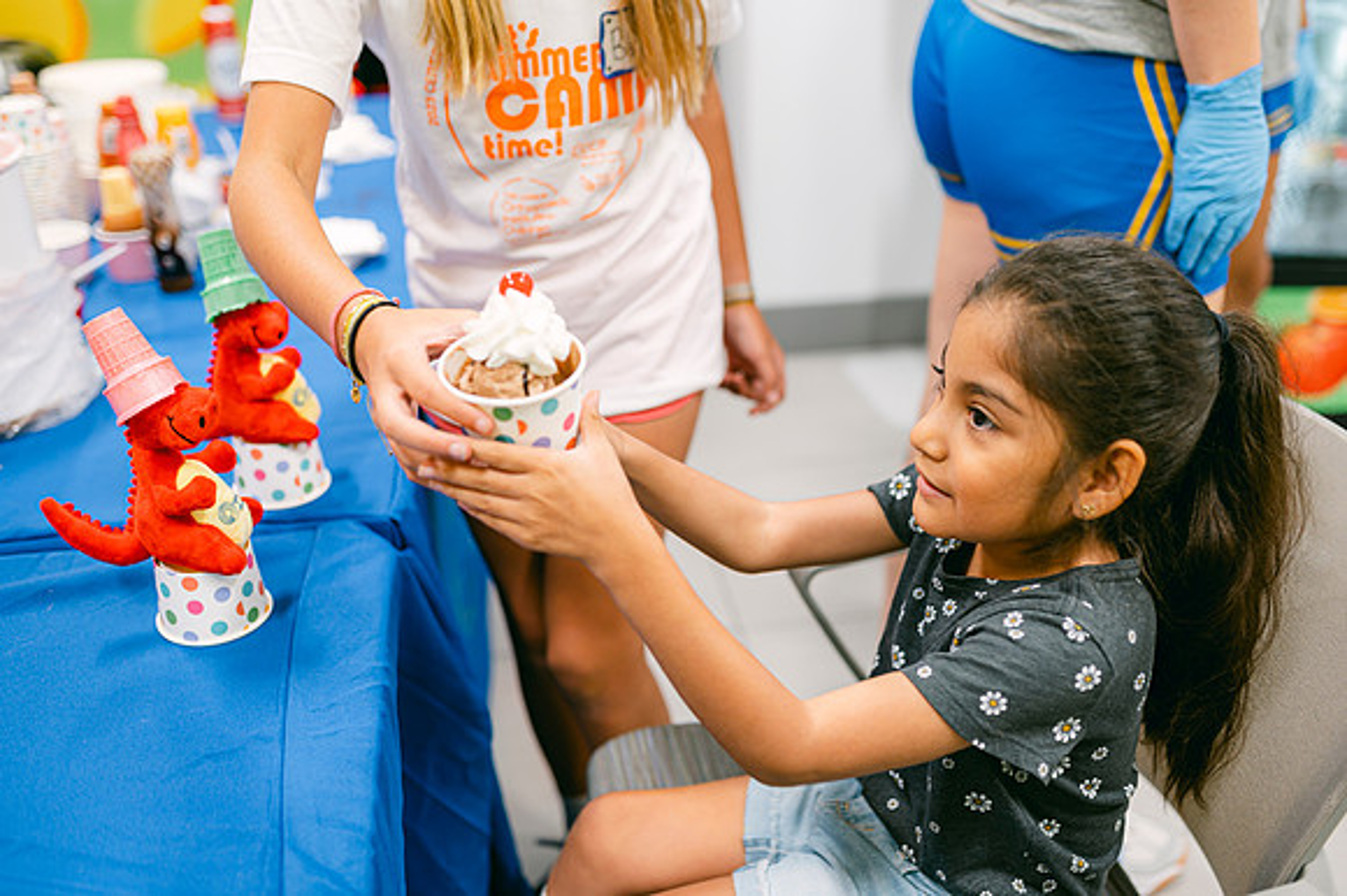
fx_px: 1309
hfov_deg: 54.5
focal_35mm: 35
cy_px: 448
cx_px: 674
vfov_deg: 37.8
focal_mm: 35
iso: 360
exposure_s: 1/125
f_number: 2
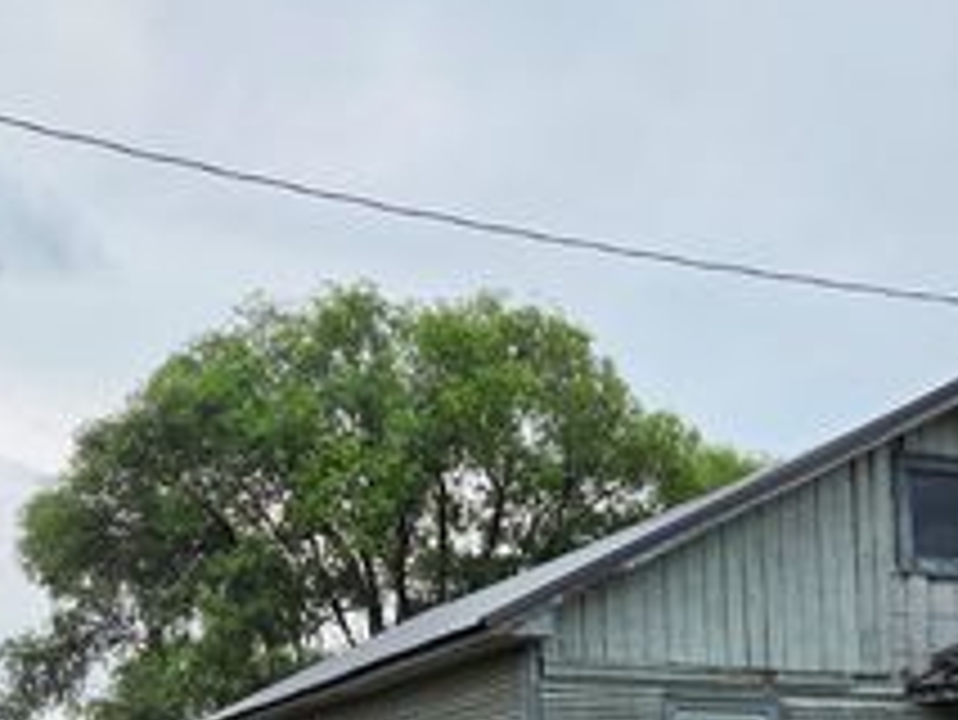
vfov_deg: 25.4
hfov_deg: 35.4
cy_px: 754
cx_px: 391
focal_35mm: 54
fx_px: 1495
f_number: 1.8
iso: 80
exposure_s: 1/1978
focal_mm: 5.4
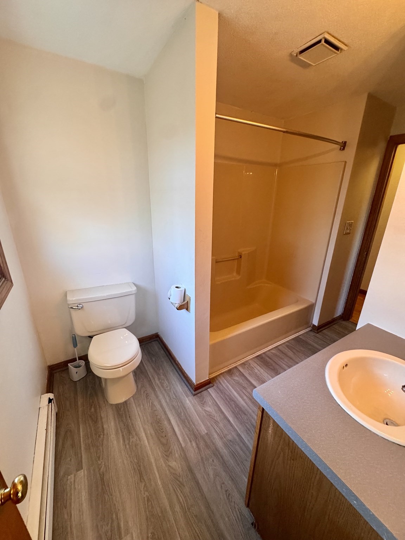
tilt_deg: -18.5
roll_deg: -0.8
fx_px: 218
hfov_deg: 85.7
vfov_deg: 102.1
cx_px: 202
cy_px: 270
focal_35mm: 14
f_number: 2.2
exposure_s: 1/120
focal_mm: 2.22
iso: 320
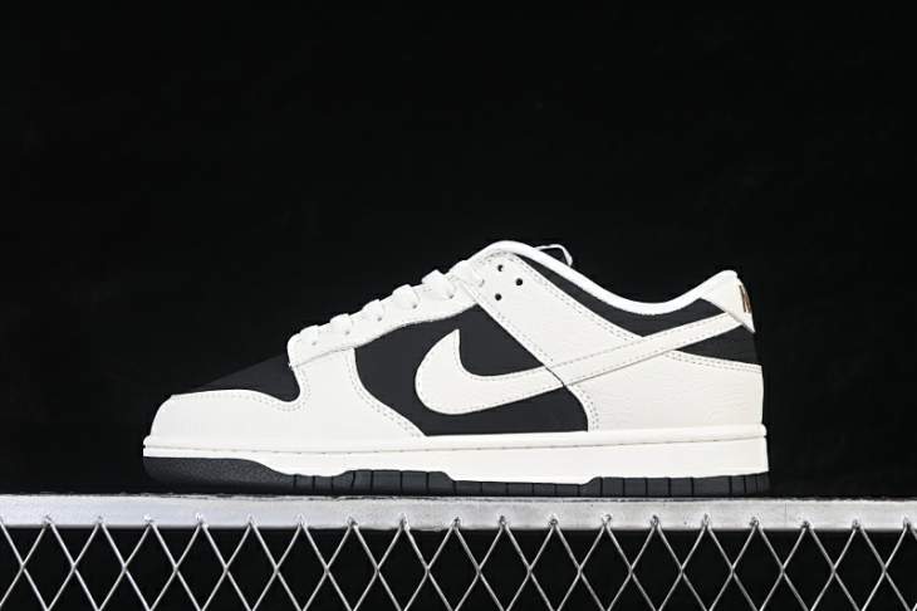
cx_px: 458
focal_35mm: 75
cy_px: 306
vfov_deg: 18.2
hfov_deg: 27.0
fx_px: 1909
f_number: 7.1
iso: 160
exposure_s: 1/80
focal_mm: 50
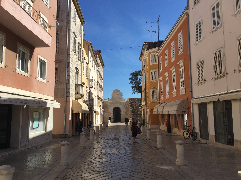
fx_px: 202
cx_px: 120
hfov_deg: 61.7
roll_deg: +0.1
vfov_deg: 48.2
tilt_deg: +6.5
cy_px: 90
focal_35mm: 29
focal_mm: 4.15
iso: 32
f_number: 2.2
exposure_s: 1/2825
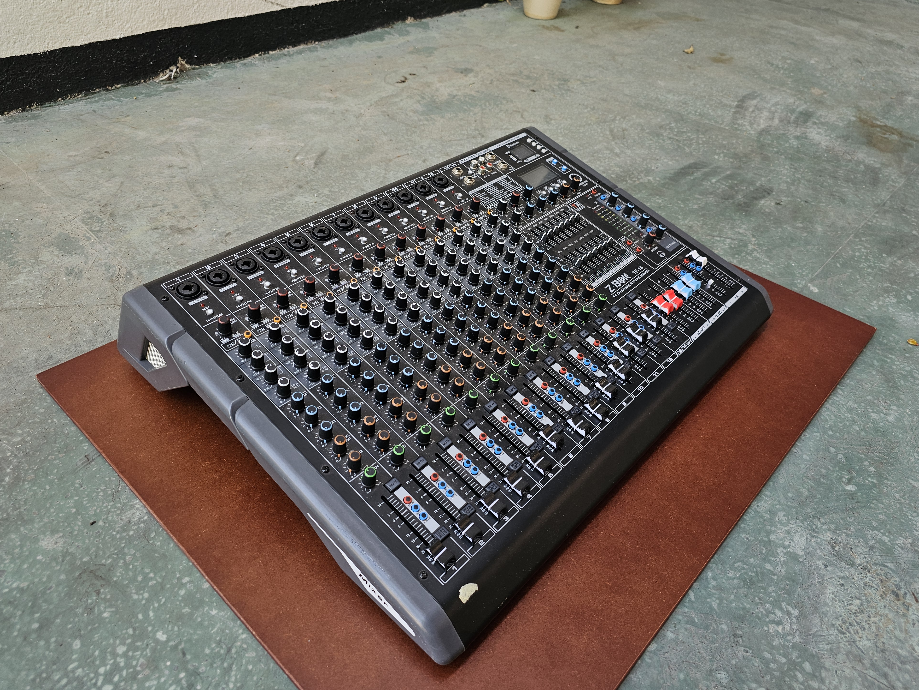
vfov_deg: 56.8
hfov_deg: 71.6
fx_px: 637
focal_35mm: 24
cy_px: 348
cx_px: 471
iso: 64
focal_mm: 6.3
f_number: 1.7
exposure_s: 1/100
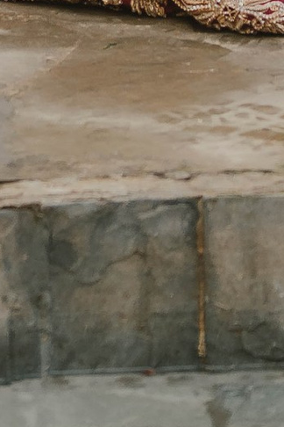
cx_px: -167
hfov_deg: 3.5
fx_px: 4674
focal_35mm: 395
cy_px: -1005
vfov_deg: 4.9
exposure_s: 1/1250
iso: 500
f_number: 1.8
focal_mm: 50
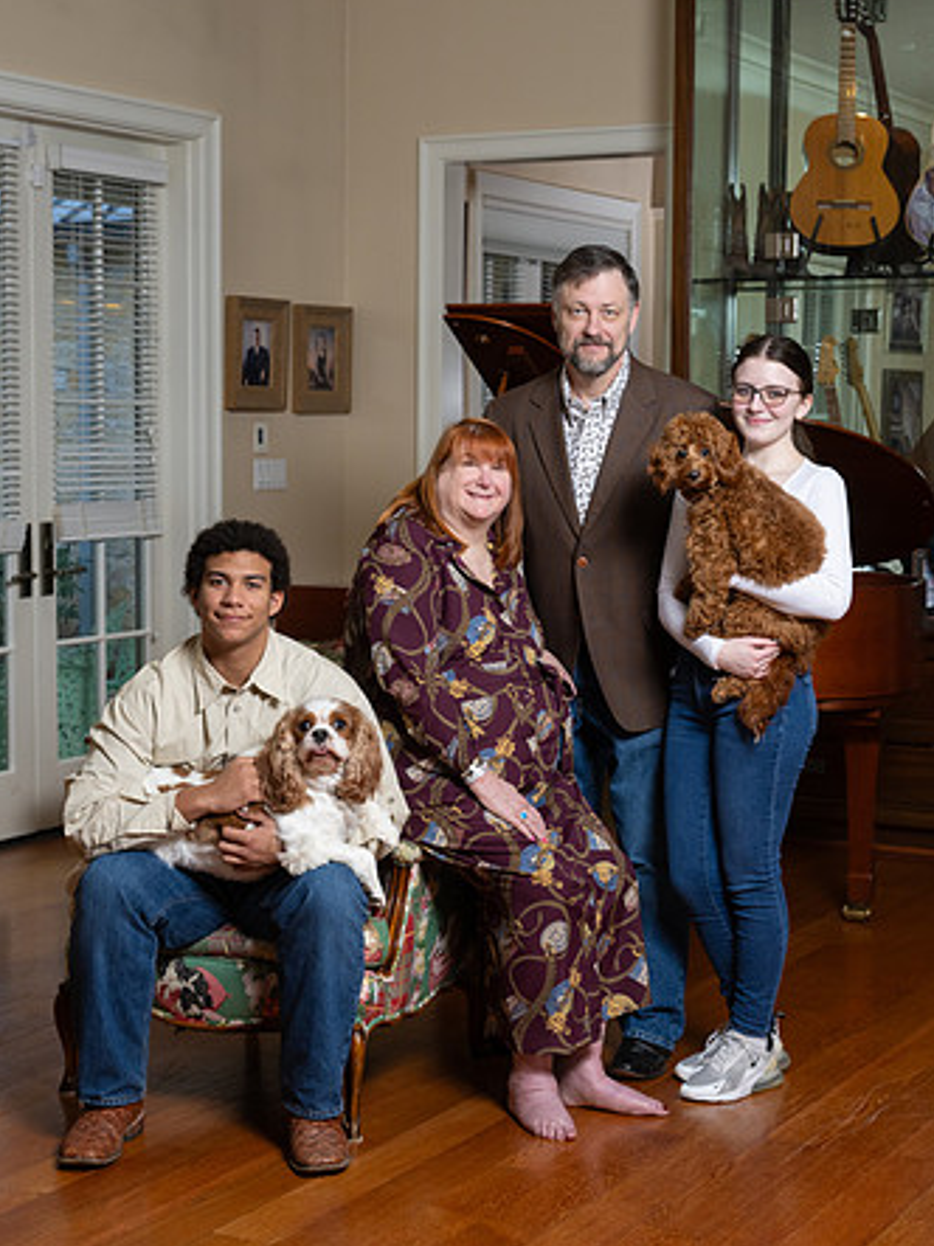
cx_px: 475
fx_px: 2268
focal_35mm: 63
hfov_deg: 23.3
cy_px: 619
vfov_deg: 30.7
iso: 640
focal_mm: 43
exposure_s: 1/80
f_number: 7.1
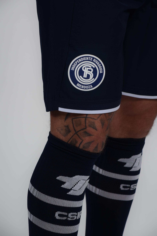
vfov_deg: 19.5
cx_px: 78
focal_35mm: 105
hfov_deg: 13.0
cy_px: 118
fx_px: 687
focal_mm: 105
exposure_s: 1/100
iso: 640
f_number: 11
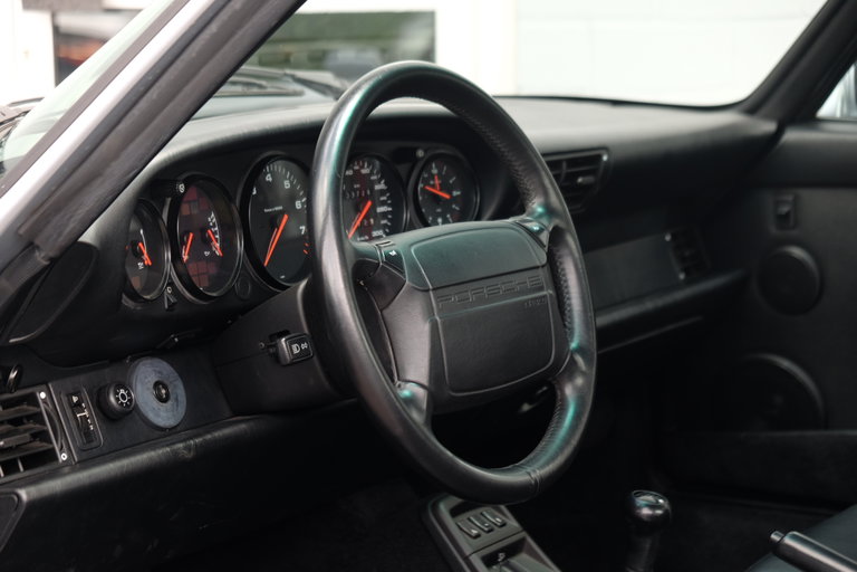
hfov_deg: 24.5
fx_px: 1976
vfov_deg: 16.5
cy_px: 286
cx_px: 428
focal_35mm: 83
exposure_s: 1/60
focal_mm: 55
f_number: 4
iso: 400
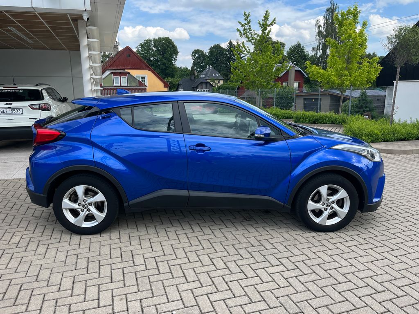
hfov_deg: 67.3
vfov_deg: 53.1
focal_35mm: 26
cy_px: 157
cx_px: 210
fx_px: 315
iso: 50
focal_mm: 5.1
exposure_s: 1/1056
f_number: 1.6
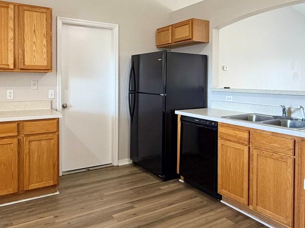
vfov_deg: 46.4
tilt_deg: -2.0
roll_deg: -0.3
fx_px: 264
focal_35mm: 30
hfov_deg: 60.0
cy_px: 88
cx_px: 158
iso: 320
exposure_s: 1/60
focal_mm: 2.22
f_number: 2.2
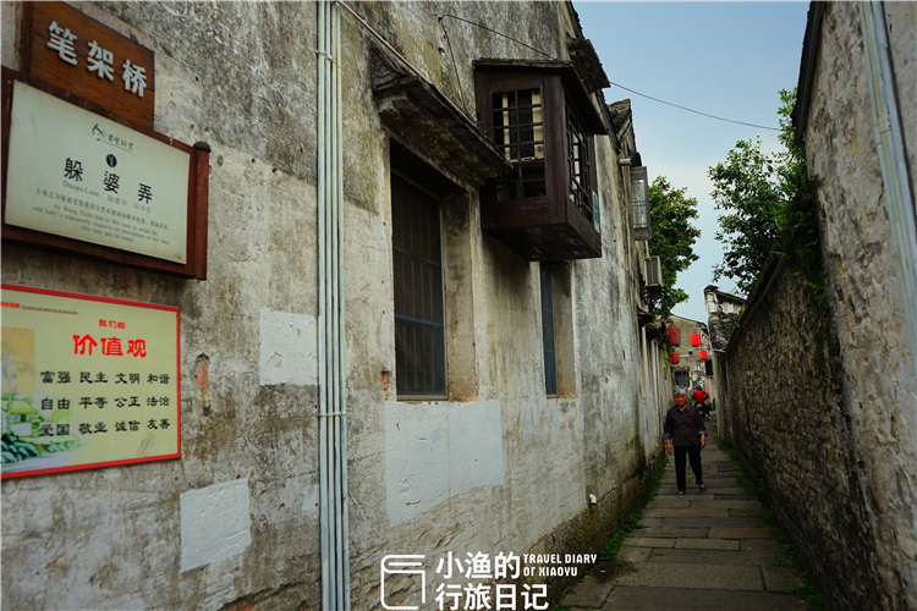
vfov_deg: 46.4
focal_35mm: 28
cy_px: 306
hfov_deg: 65.5
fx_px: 713
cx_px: 458
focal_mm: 28
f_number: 5.6
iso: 100
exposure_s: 1/60
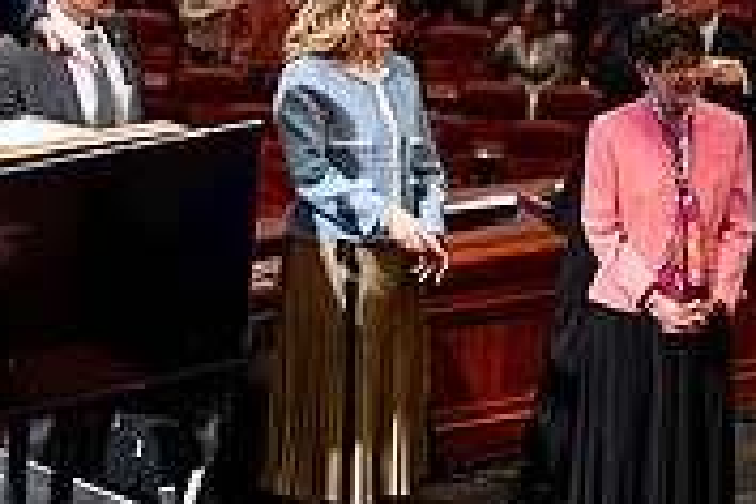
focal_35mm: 269
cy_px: 190
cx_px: 113
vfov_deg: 5.1
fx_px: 5649
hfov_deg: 7.6
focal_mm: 70
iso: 1600
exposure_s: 1/250
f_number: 2.8
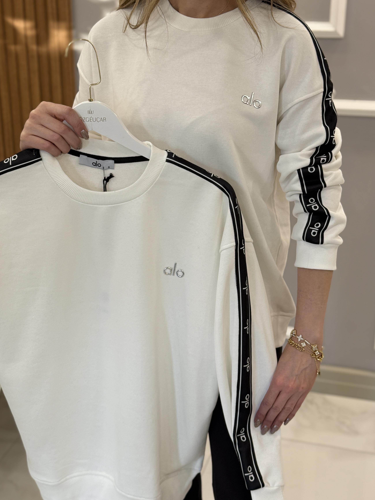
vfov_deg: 34.3
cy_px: 241
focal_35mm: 56
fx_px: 809
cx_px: 188
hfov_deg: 26.1
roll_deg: -0.3
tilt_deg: -19.8
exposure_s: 1/100
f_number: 1.78
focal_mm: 6.76
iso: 80
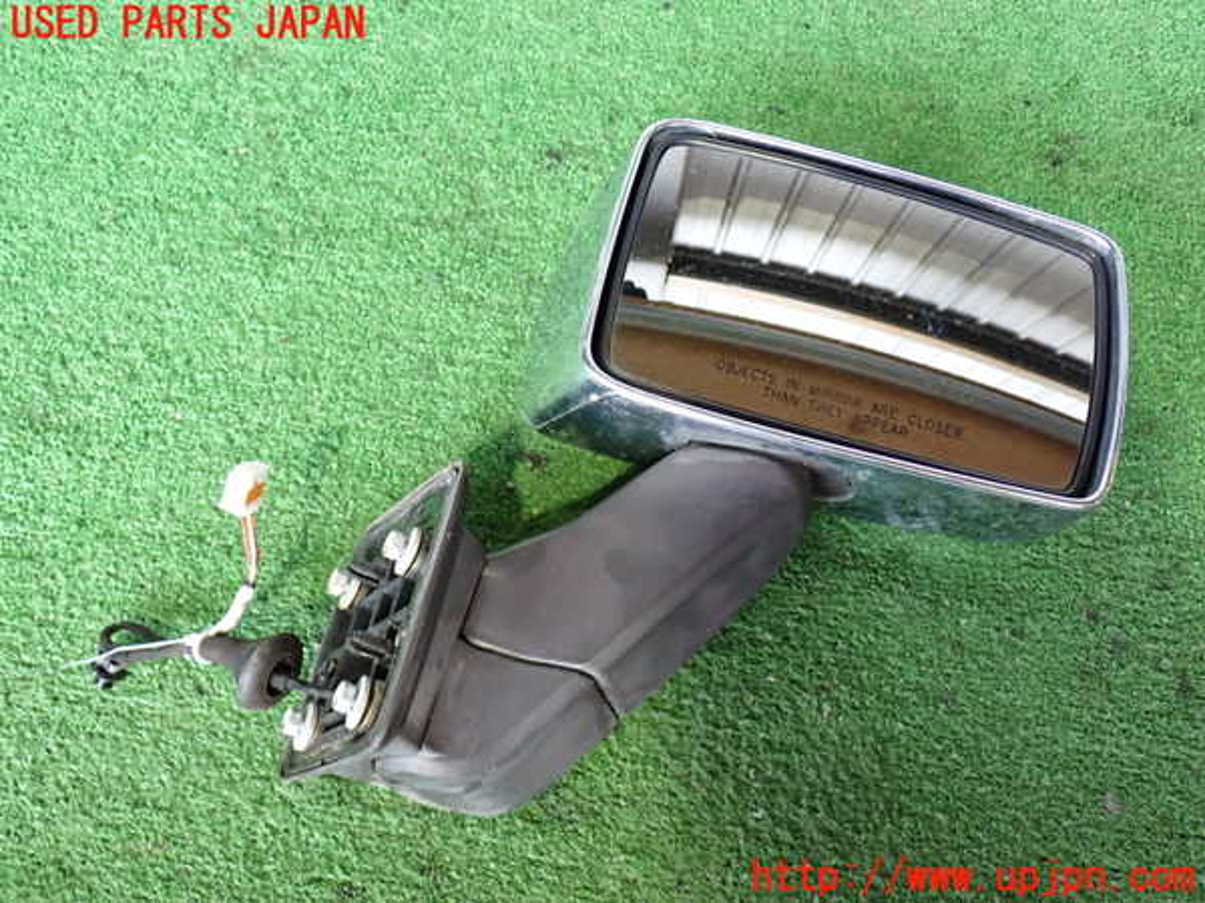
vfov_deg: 39.7
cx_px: 602
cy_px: 452
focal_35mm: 36
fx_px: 1253
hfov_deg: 51.4
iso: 800
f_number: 2.5
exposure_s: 1/40
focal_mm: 6.37
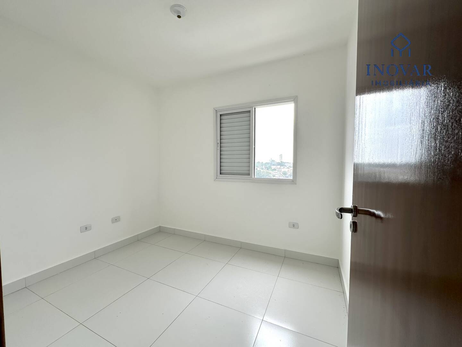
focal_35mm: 14
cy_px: 174
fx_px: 187
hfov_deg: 102.1
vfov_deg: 85.7
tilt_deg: -5.3
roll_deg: +0.3
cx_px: 231
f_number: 2.2
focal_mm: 2.22
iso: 40
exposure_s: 1/178
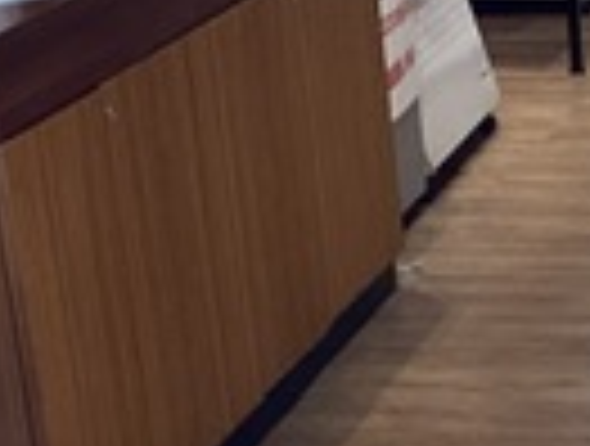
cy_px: 590
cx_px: 874
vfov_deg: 9.7
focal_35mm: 151
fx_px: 2581
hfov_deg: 12.4
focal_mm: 3.3
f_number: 2.4
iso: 80
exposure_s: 1/120
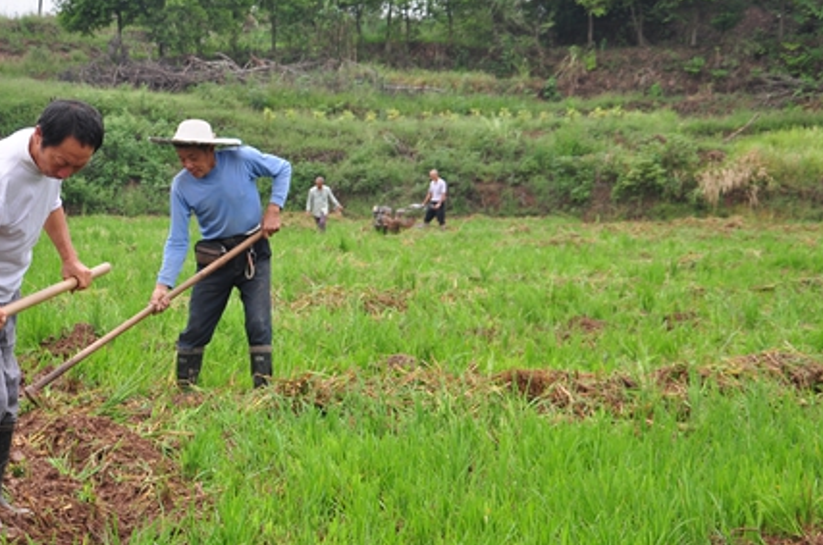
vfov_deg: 17.2
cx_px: 222
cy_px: 367
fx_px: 1797
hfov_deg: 25.5
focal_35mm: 79
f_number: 6.7
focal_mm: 35
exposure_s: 1/180
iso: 200
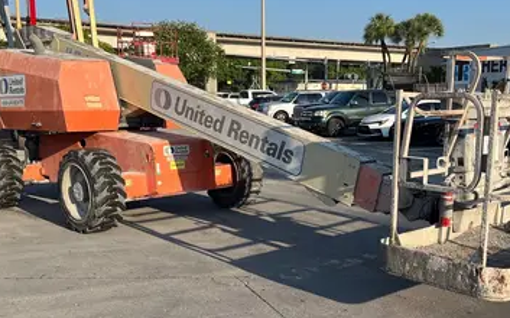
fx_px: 597
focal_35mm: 43
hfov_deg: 46.0
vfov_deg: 29.5
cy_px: 225
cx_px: 306
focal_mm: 5.1
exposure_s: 1/2268
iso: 50
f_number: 1.6
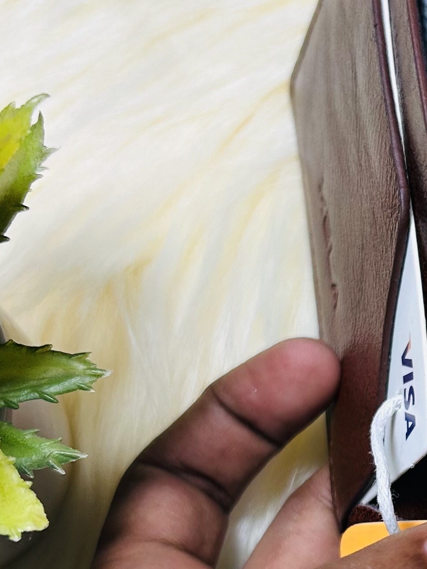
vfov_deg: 23.8
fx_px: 1332
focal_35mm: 81
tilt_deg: -78.2
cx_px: 535
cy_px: 444
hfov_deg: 17.2
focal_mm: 5.7
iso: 50
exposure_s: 1/304
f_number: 1.5
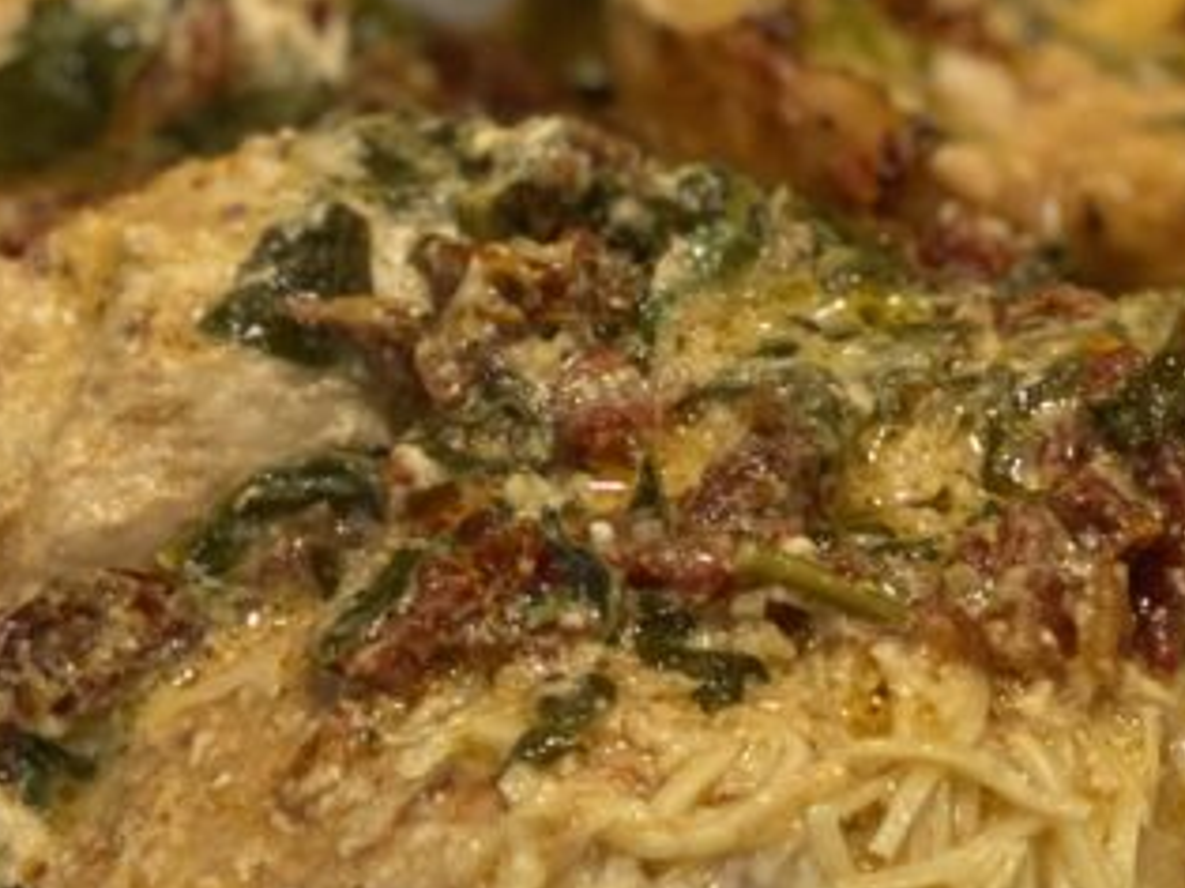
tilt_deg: -41.8
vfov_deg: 8.8
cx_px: 576
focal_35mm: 169
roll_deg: -1.1
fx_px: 5783
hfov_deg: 11.7
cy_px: 384
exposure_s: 1/60
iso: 125
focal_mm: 6
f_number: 2
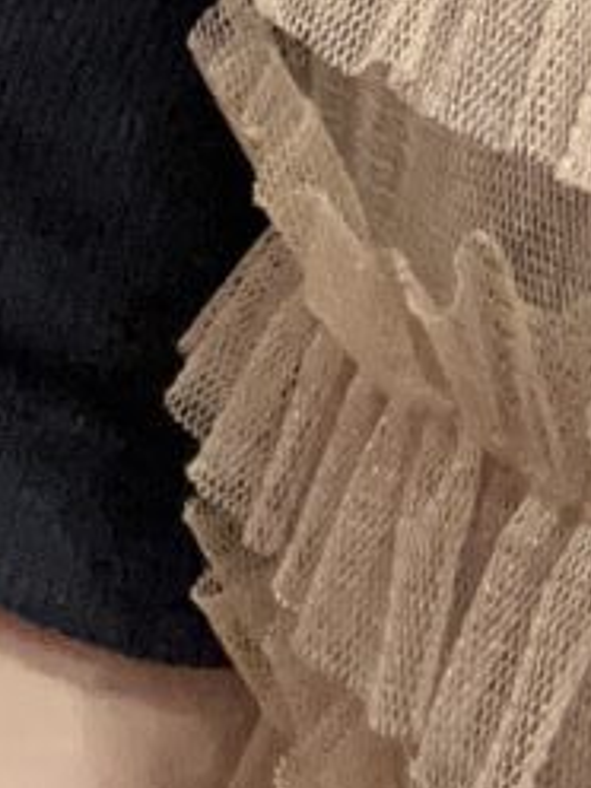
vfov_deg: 10.8
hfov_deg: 9.5
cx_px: 477
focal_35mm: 155
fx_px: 3528
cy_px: -1125
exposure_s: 1/25
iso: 500
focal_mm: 2.69
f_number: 1.9
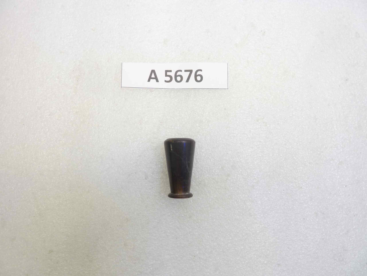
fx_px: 265
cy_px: 138
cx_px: 184
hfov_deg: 69.4
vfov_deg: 54.9
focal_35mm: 25
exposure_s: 1/15
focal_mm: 4.1
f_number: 3.3
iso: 80
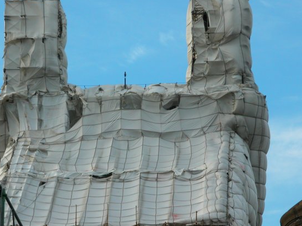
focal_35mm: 257
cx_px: 107
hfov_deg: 7.7
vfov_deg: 5.8
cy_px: 126
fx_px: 2242
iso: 100
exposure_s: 1/236
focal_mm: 44.7
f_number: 6.3
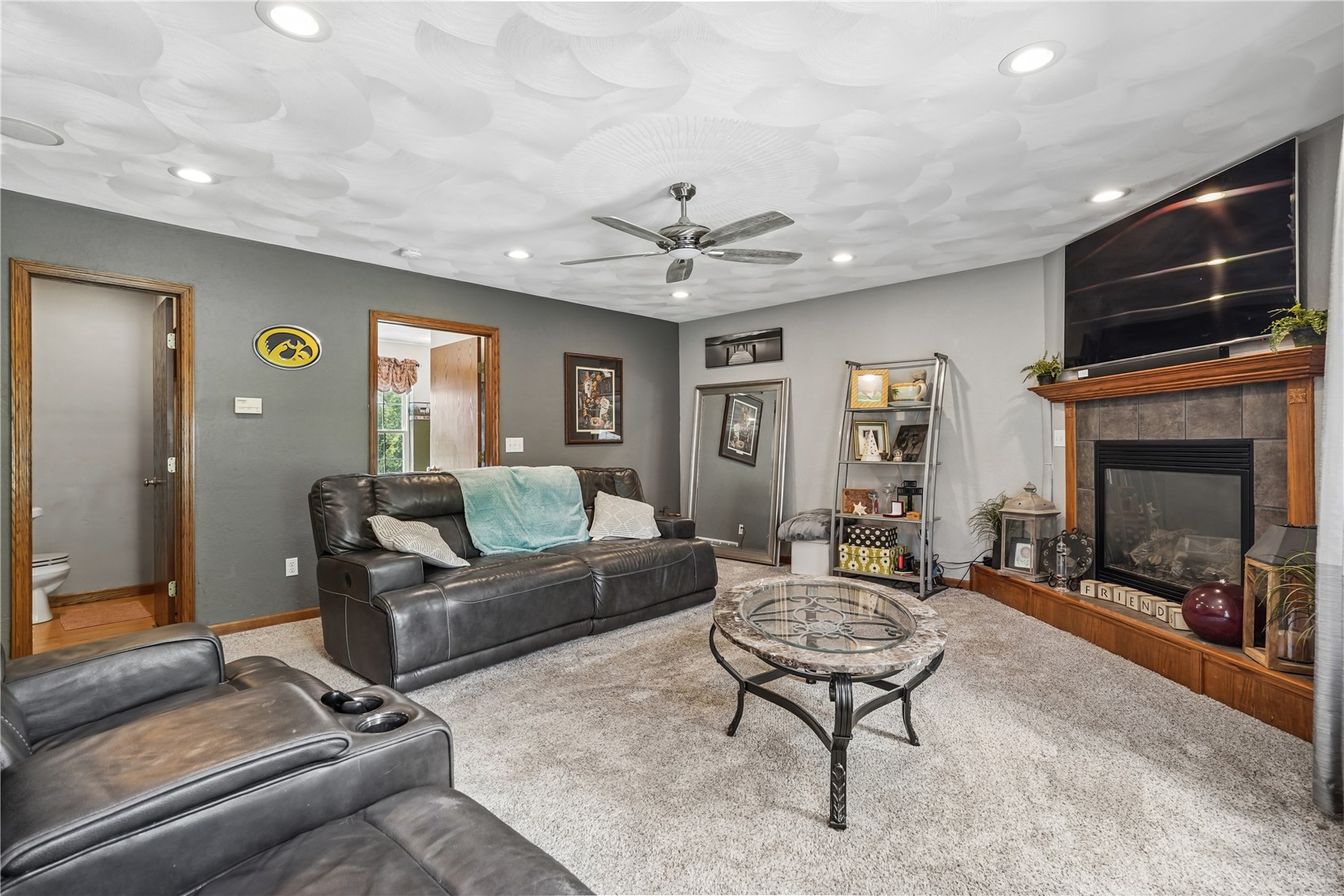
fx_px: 597
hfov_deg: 96.7
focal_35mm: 16
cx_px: 672
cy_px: 448
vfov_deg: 73.7
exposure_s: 1/4
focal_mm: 16
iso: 400
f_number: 9
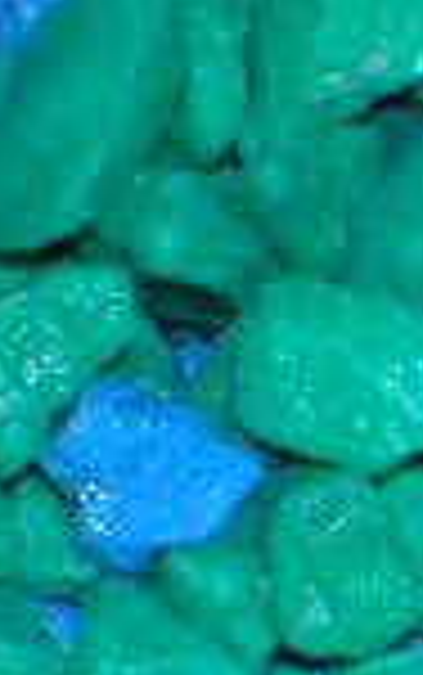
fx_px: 8487
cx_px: 1323
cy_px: 788
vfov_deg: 4.5
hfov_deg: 2.8
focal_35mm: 461
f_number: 8.2
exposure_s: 1/60.1
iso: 50
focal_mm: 17.1
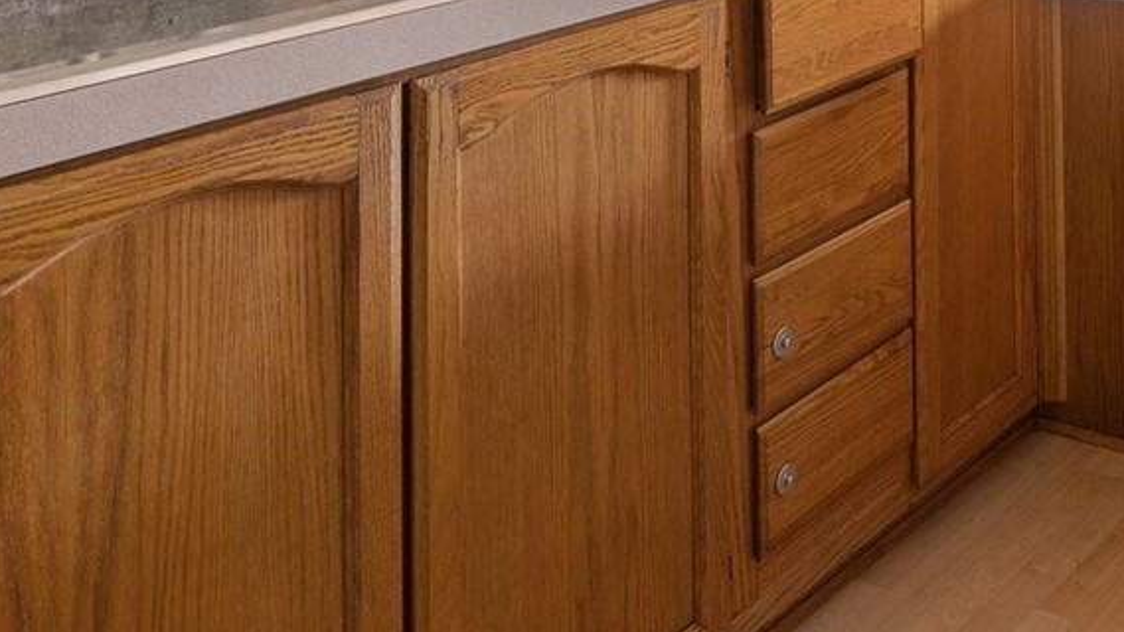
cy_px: -352
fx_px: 1490
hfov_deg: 36.5
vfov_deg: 20.2
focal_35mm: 50
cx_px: 1162
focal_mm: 16
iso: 500
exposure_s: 3.2
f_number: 8
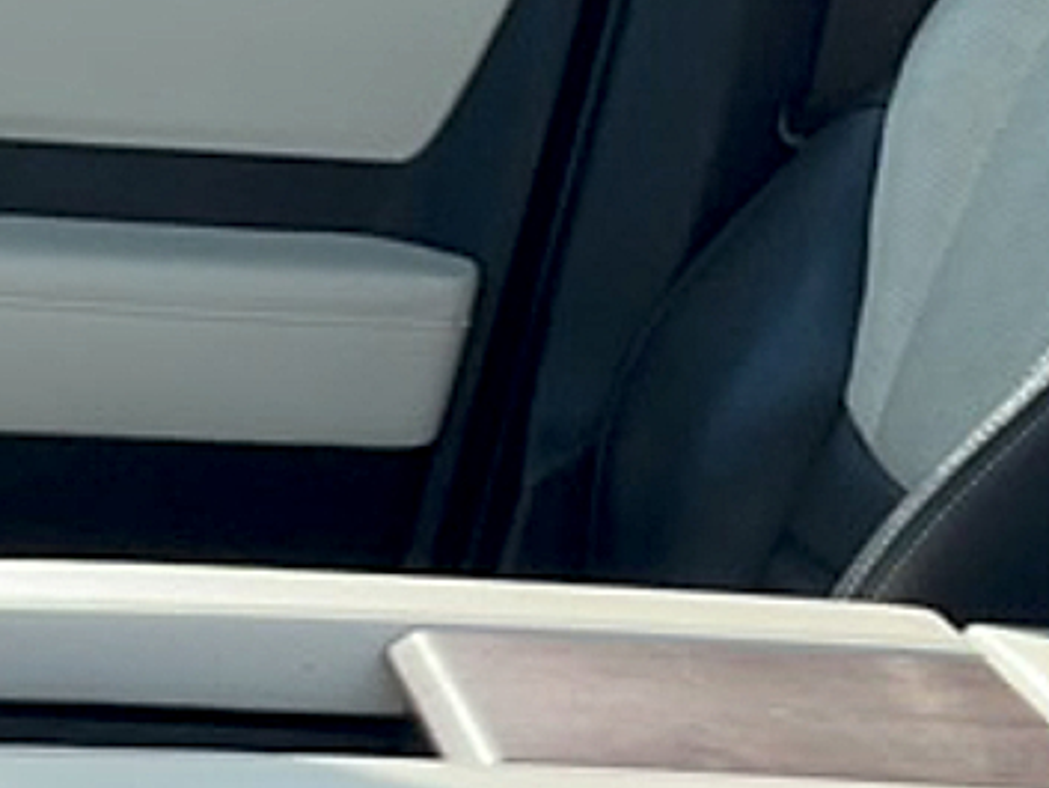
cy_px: 523
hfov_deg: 14.4
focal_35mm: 136
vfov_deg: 10.9
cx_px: 253
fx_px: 4123
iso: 20
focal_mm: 3
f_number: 1.8
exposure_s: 1/121
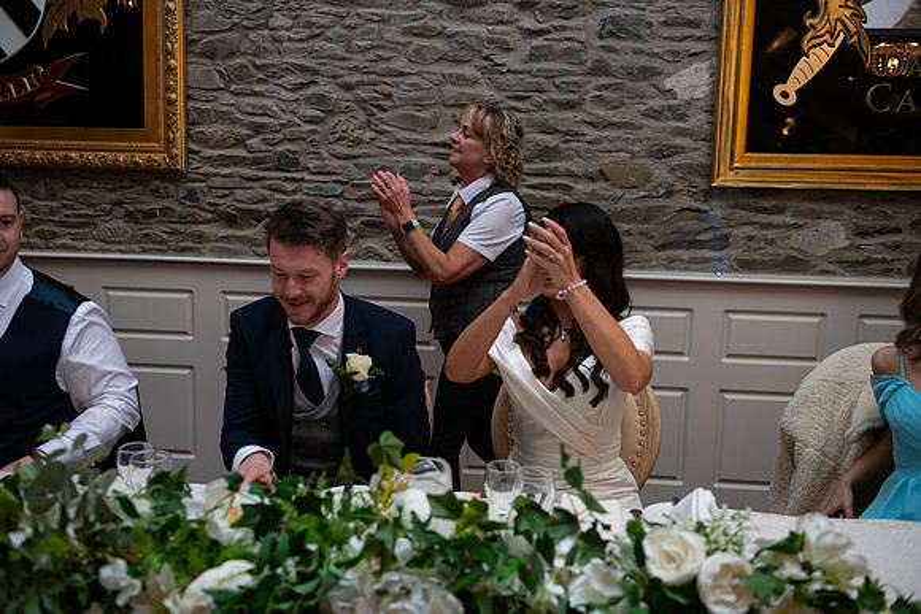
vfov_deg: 36.9
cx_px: 460
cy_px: 307
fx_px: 921
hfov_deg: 53.1
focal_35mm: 36
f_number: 3.5
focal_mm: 36
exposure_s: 1/160
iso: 640
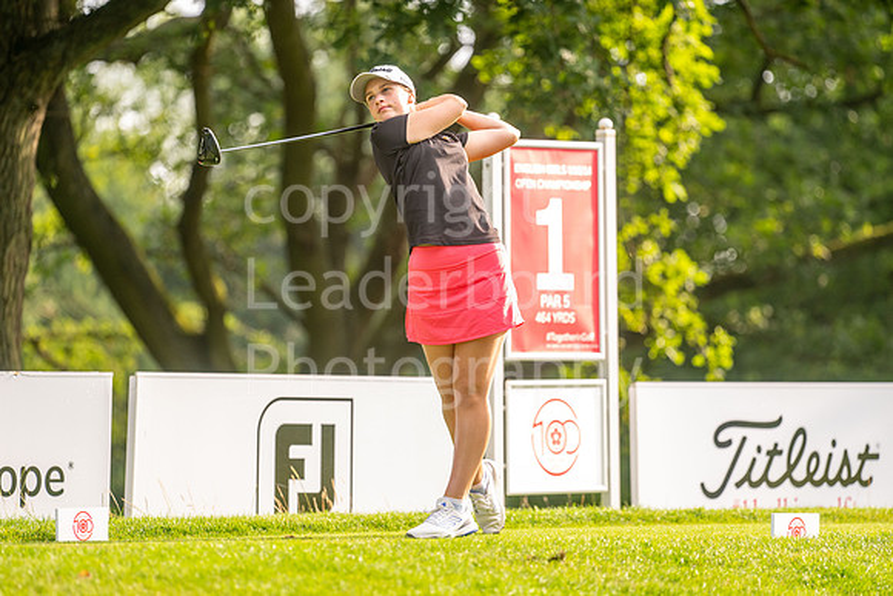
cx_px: 446
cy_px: 298
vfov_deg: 4.6
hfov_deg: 6.9
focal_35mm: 300
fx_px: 7443
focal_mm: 300
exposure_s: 1/400
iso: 400
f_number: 4.5
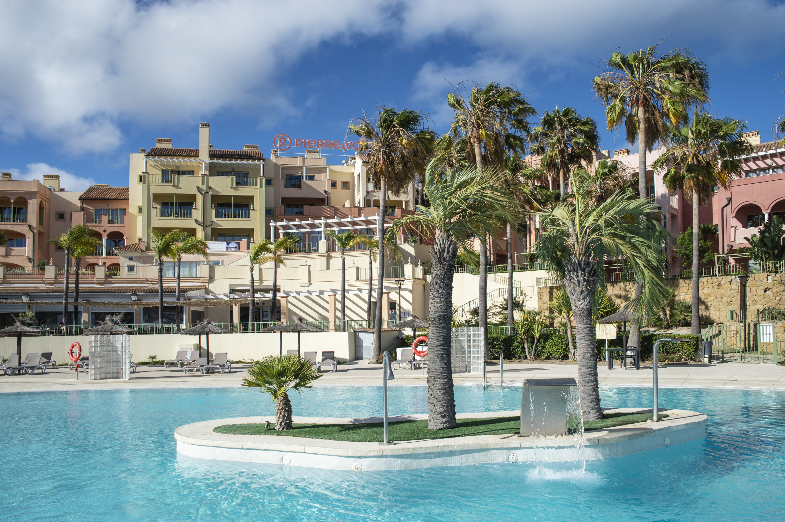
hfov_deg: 67.4
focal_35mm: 27
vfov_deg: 47.9
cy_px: 261
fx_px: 588
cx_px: 392
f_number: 10
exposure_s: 1/250
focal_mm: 27
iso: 100
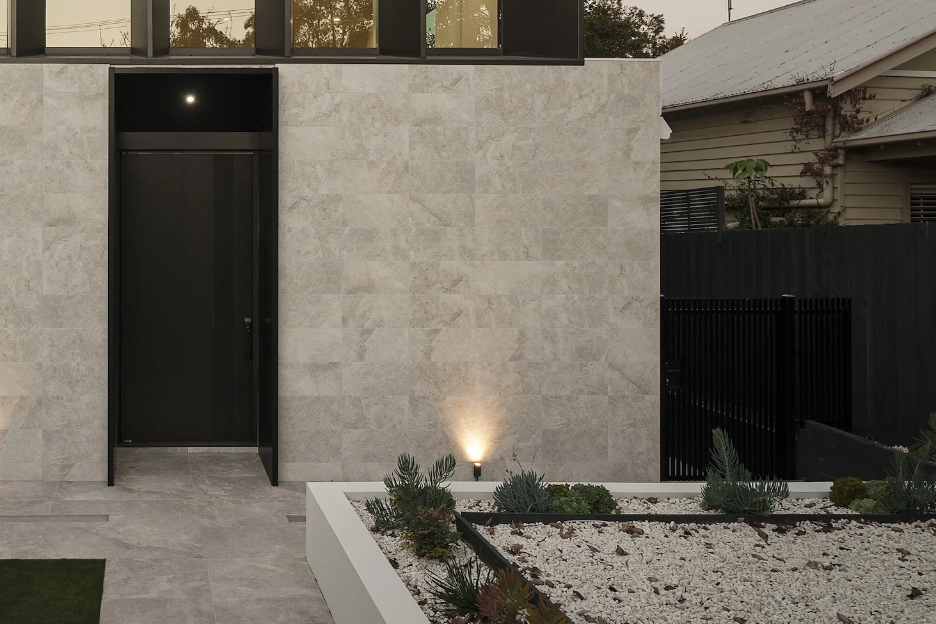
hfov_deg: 59.1
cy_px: 179
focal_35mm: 28
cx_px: 156
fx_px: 728
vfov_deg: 45.2
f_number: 5.6
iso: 320
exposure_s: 1/6
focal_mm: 16
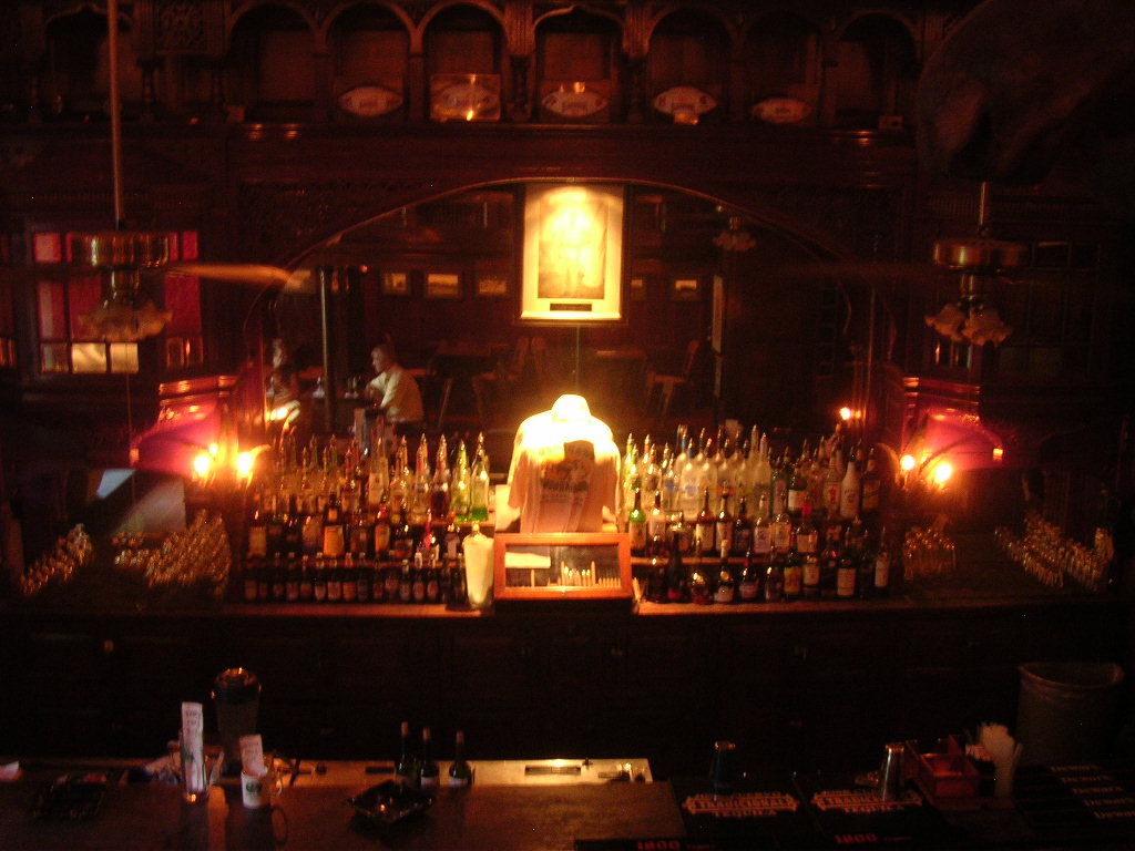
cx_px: 568
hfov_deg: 49.0
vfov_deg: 37.7
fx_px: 1246
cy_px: 426
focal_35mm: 38
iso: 290
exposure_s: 1/2.4
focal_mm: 5.8
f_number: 2.8
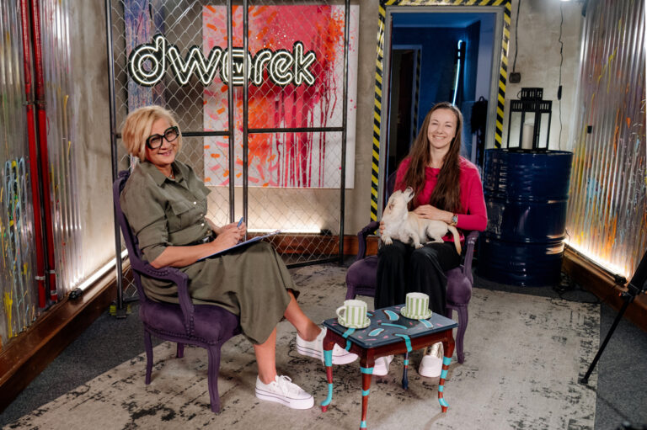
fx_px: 539
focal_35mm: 30
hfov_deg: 62.0
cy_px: 215
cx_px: 324
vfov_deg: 43.6
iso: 2500
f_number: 4
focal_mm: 30
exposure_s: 1/500
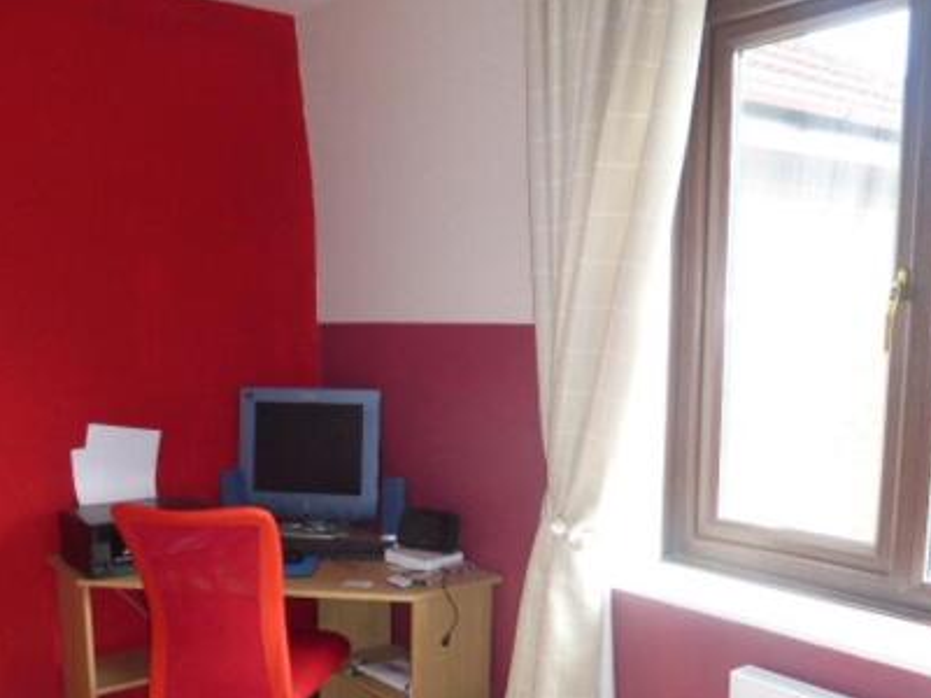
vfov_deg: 40.2
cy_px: 464
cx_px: 450
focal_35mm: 35
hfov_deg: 52.6
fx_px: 941
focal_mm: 4.3
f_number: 3.3
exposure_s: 1/60
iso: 250
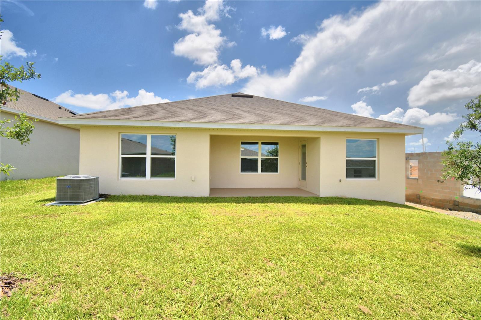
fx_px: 200
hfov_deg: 100.4
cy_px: 160
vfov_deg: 77.3
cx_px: 240
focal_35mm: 15
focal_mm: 10
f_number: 4.5
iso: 100
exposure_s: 1/1600
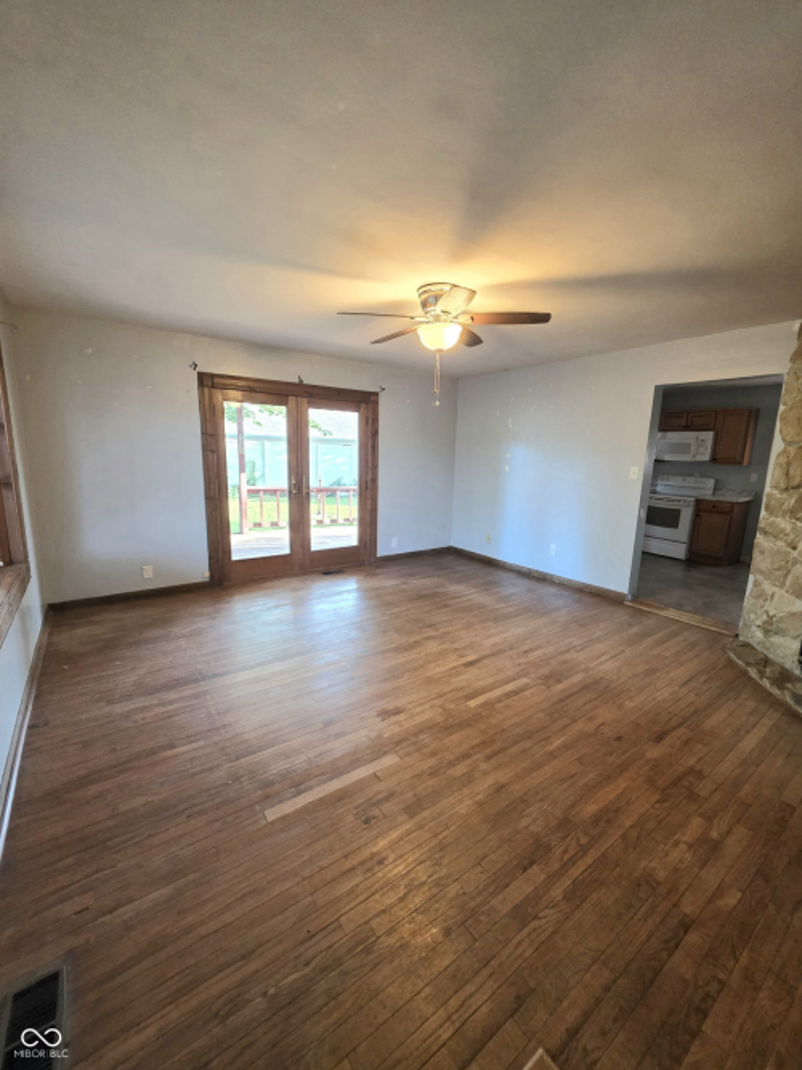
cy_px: 535
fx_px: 402
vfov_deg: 106.2
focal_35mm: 13
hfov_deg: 89.9
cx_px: 401
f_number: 1.9
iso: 500
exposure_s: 1/60.2
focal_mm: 2.2
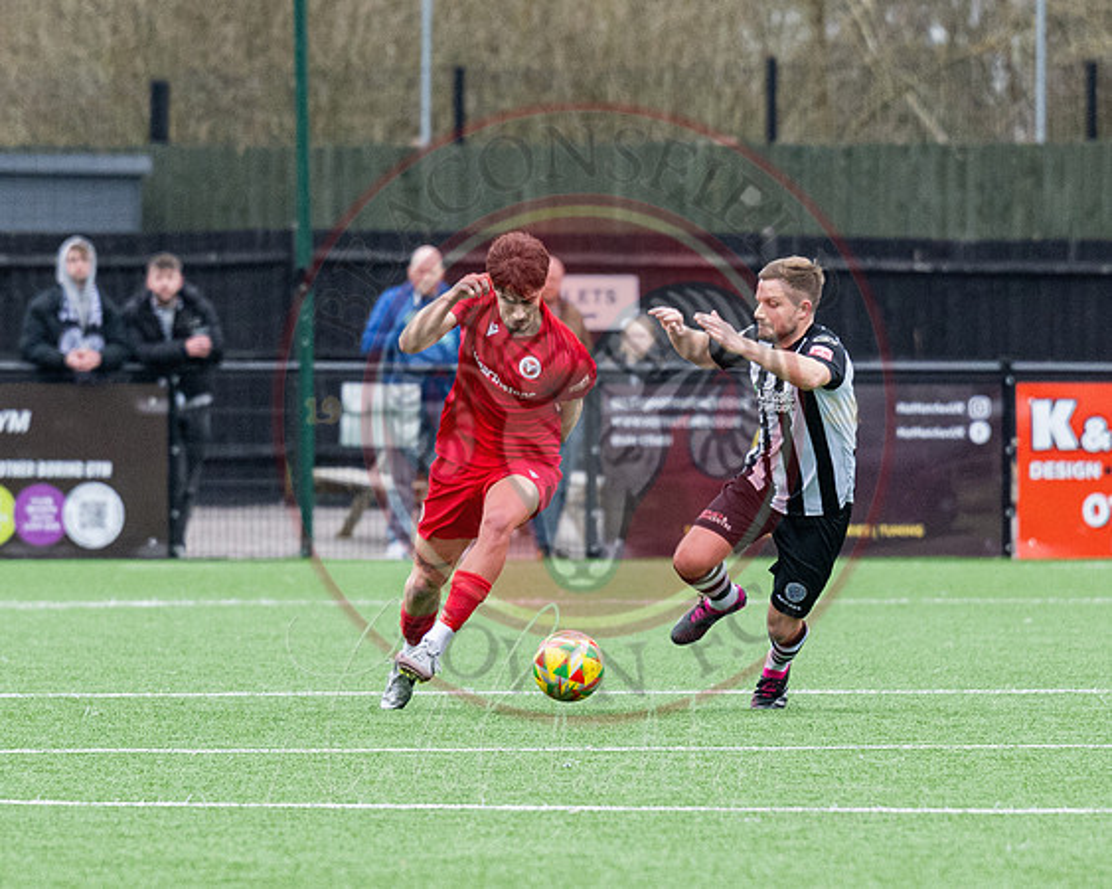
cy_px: 447
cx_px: 414
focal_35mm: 590
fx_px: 19421
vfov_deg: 2.6
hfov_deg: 3.3
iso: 800
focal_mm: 200
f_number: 4
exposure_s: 1/1250
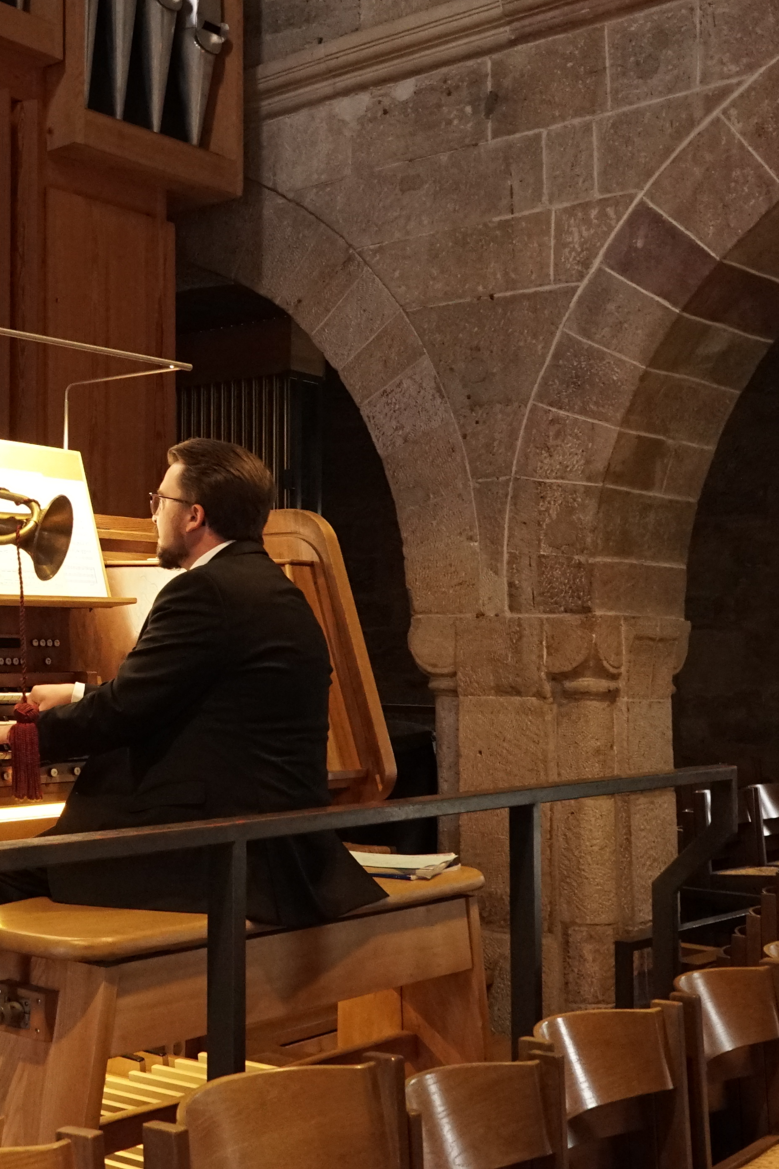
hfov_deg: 26.7
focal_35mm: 47
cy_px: 578
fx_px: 1526
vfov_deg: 41.9
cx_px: -44
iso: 10000
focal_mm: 31
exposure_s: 1/40
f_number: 9
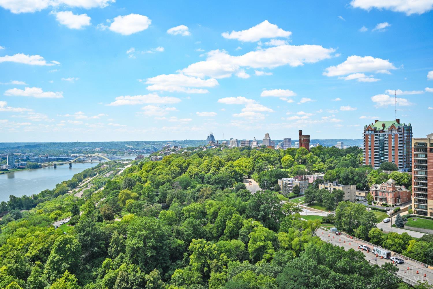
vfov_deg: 43.6
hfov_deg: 61.9
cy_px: 144
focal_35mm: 30
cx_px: 216
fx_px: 361
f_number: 9
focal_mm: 30
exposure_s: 1/200
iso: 100
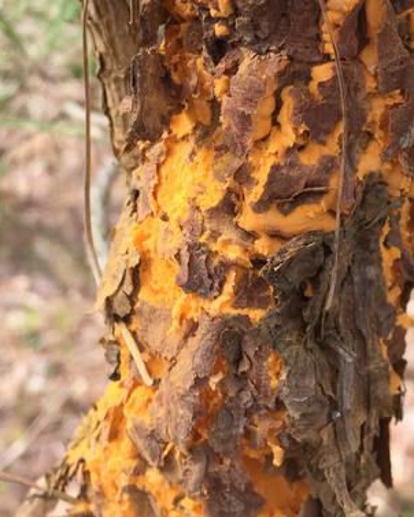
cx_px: 233
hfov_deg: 21.9
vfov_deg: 26.5
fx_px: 1071
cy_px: 91
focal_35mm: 70
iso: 32
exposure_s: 1/240
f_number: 2.2
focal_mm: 4.15
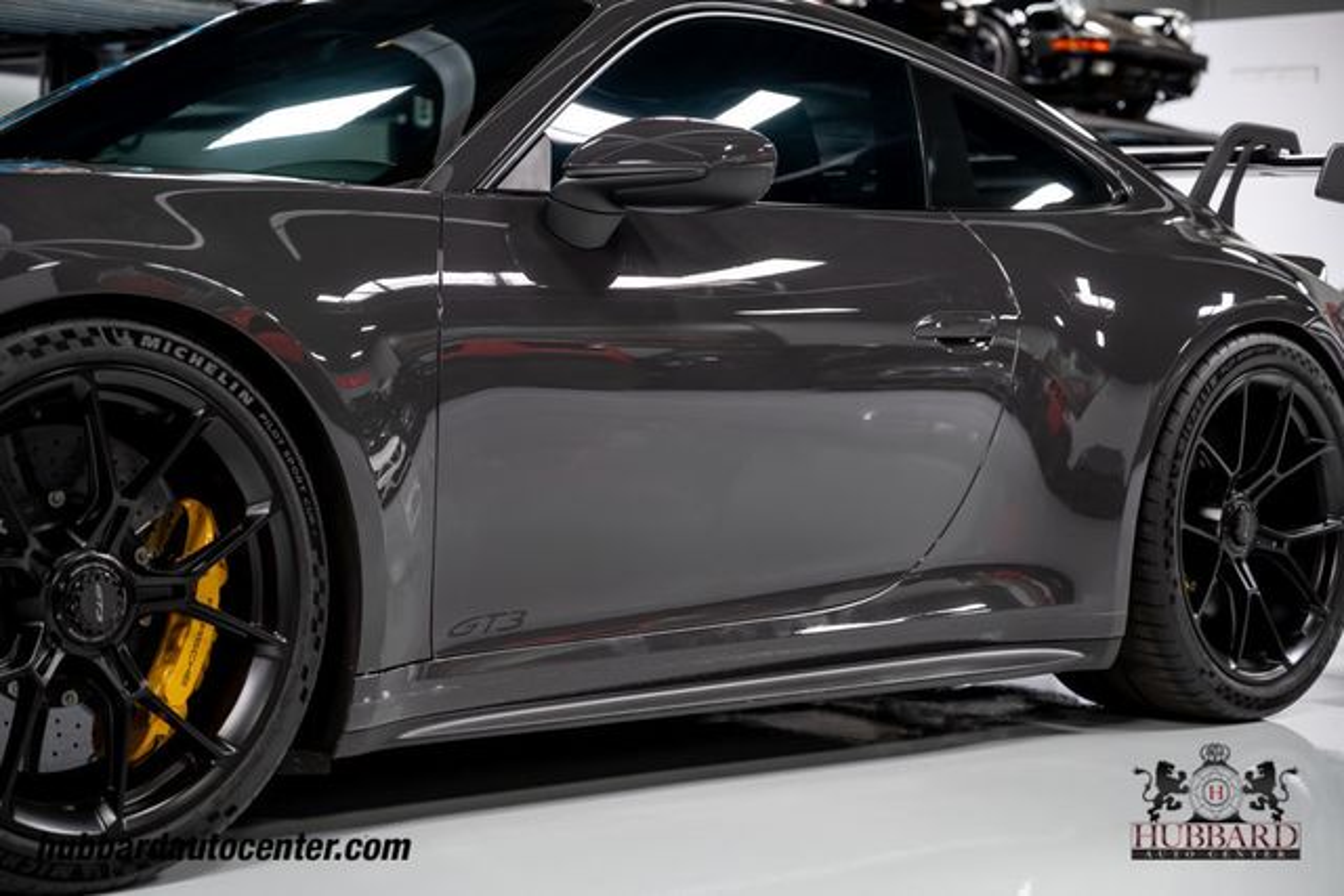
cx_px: 672
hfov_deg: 31.0
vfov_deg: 20.9
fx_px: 2427
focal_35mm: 65
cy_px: 448
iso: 800
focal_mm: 65
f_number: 4
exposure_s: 1/60
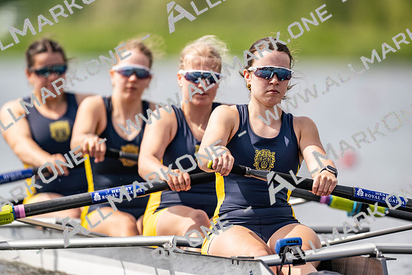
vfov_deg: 2.3
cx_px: 206
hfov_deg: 3.4
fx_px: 6868
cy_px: 138
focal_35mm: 600
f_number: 4
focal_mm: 600
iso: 320
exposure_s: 1/2500
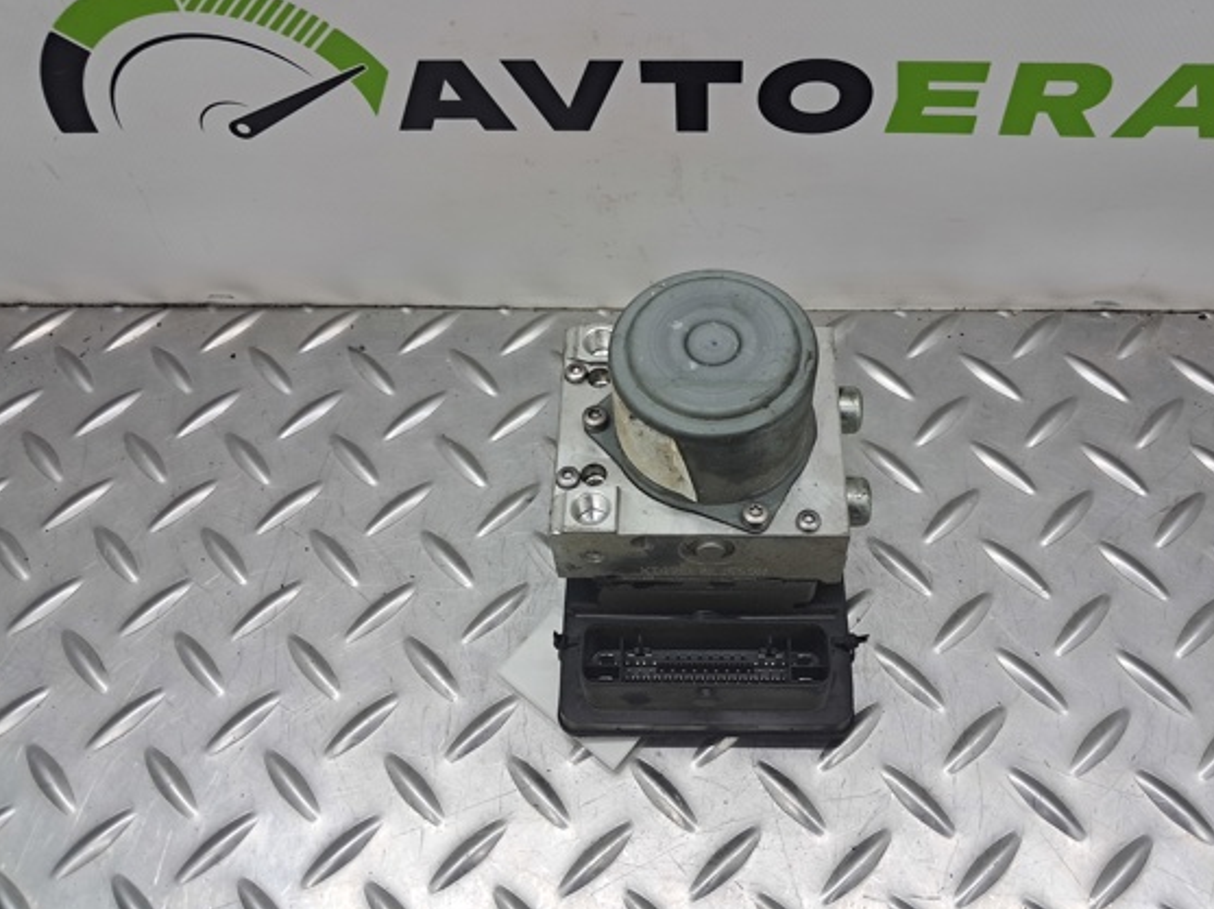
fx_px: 1086
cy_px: 450
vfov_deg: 45.4
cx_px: 671
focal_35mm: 31
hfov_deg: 58.3
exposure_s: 1/50
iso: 80
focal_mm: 4
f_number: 1.8
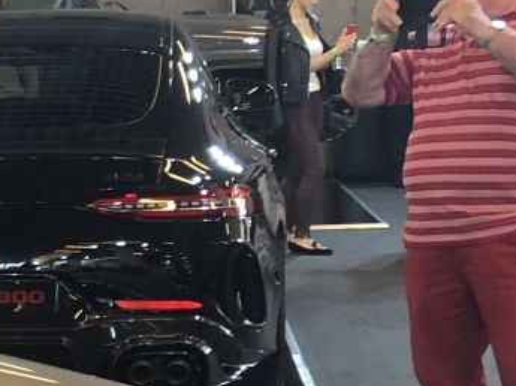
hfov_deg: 13.7
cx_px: -395
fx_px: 1936
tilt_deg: -13.4
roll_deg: +1.0
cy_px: 524
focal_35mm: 130
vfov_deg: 11.1
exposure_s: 1/17
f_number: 1.8
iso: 40
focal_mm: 3.99
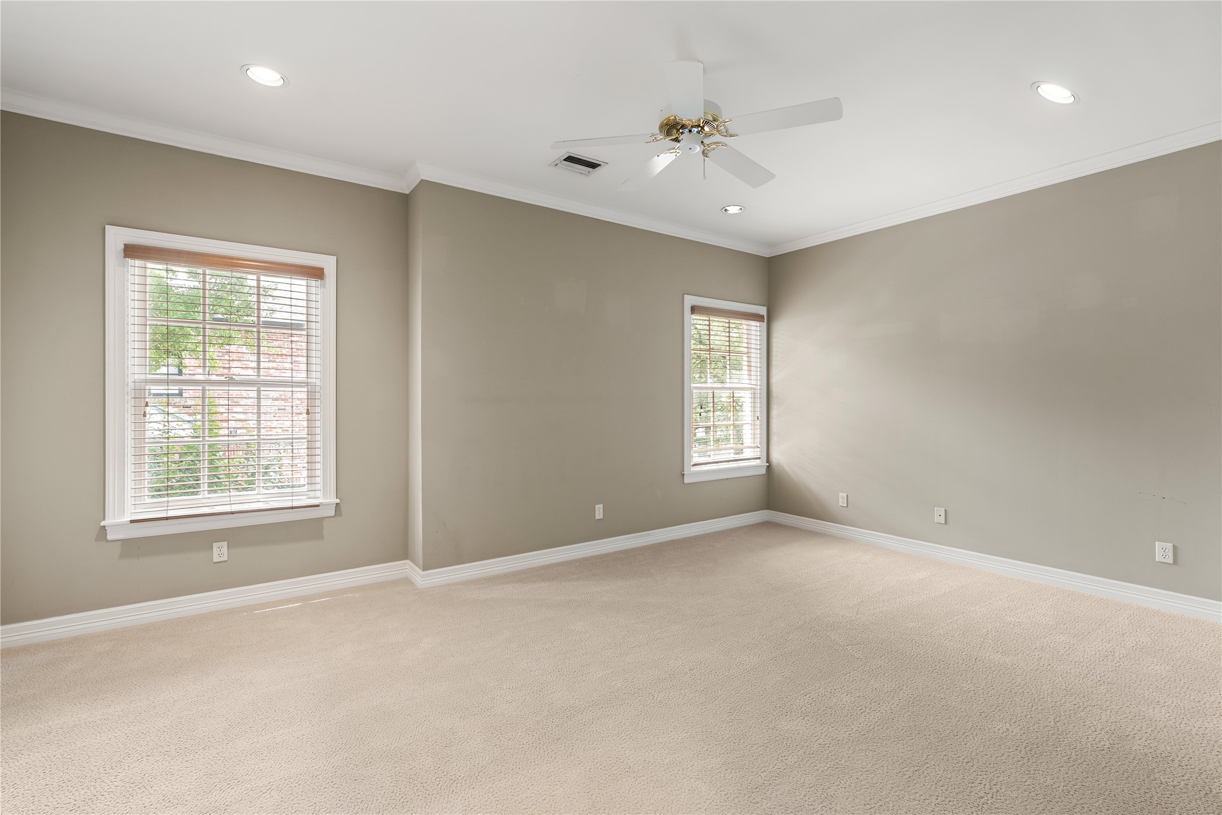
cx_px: 611
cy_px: 408
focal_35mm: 16
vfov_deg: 73.7
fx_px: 543
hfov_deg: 96.7
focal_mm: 16
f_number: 5.6
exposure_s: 1/6
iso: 100
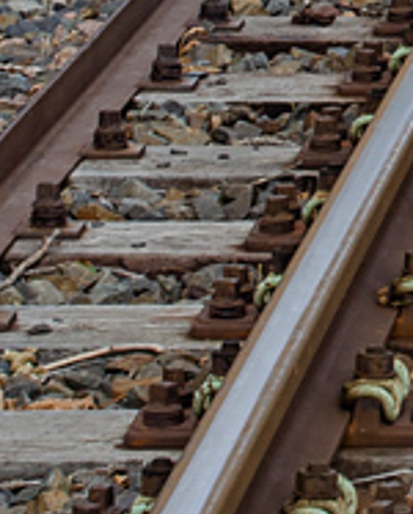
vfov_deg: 5.5
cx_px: 955
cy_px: -476
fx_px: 5232
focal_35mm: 343
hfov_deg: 4.4
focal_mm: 38
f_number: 10
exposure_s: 1/100
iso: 200
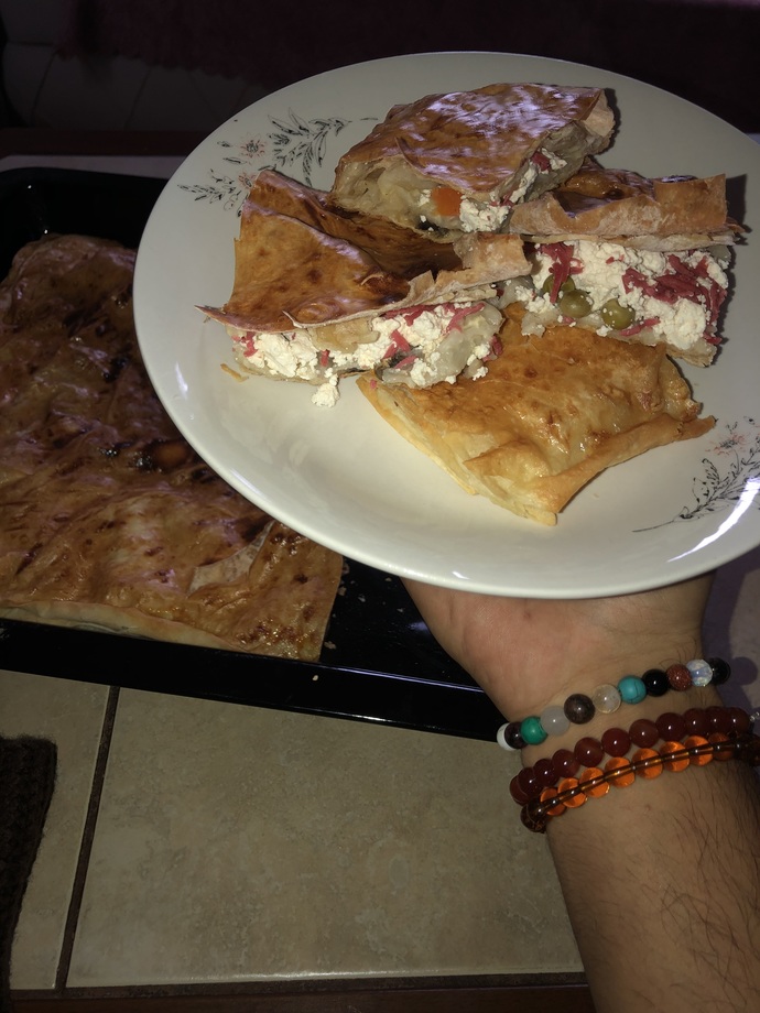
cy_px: 506
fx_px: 820
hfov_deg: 49.7
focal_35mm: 28
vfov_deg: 63.4
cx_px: 380
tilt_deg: -49.4
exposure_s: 1/7
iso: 20
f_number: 1.8
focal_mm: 3.99
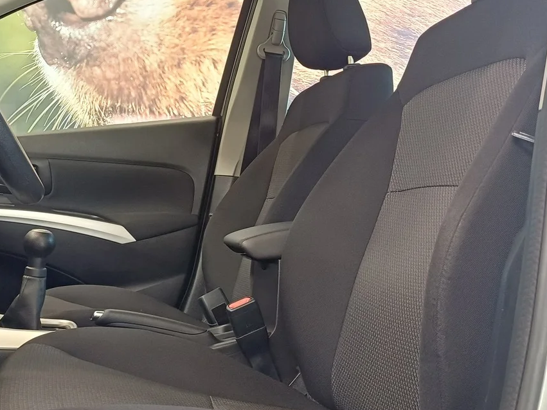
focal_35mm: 47
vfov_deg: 30.8
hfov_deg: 40.2
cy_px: 165
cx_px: 215
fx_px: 743
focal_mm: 4.65
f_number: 1.8
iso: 320
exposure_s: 1/33.3
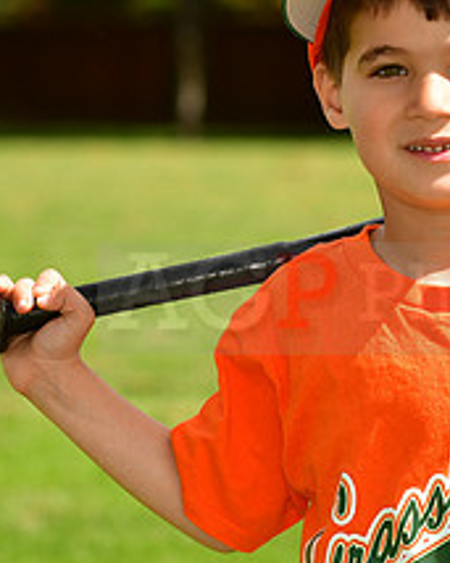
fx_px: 6685
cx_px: 539
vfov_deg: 4.8
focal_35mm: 401
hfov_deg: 3.8
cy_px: 278
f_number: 5
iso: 200
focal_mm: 105
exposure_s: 1/1000
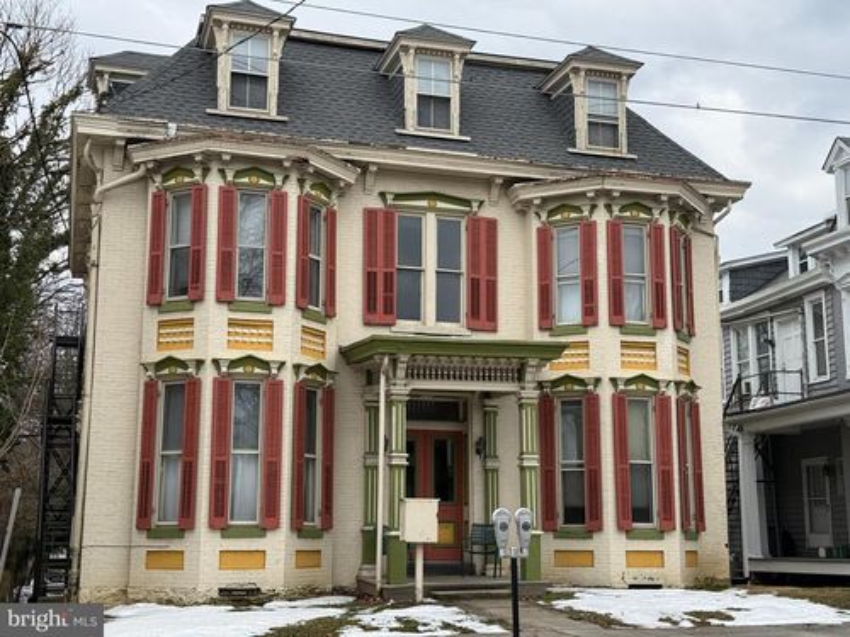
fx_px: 1179
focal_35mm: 48
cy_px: 318
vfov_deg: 30.3
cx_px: 425
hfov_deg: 39.7
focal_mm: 6.76
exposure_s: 1/778
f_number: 1.78
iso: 100
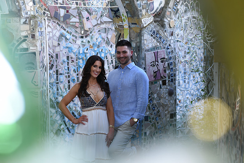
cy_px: 82
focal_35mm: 85
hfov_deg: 23.9
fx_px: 576
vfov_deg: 16.1
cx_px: 122
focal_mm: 85
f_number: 4
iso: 320
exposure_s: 1/160
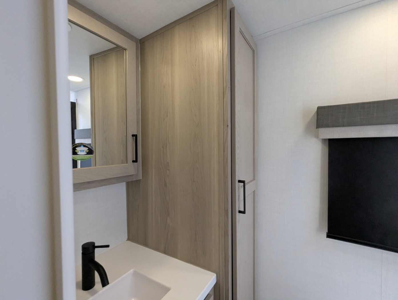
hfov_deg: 94.4
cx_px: 199
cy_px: 150
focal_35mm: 16
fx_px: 184
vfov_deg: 78.2
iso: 356
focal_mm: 2.35
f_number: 2.2
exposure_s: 1/443
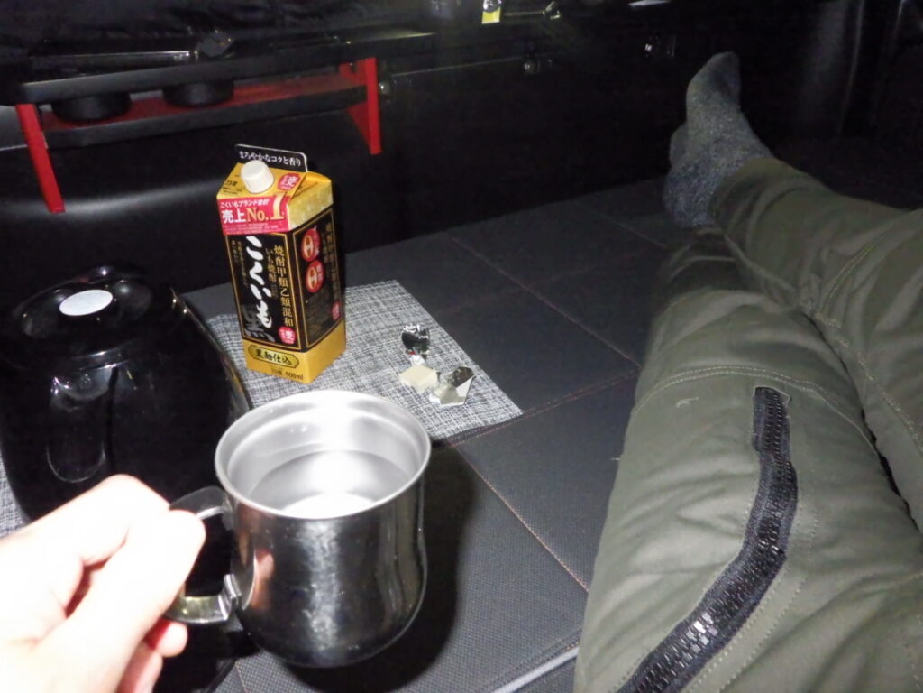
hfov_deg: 63.4
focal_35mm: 28
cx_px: 462
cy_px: 346
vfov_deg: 49.7
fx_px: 747
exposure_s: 1/60
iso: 3200
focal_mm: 5
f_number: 3.5
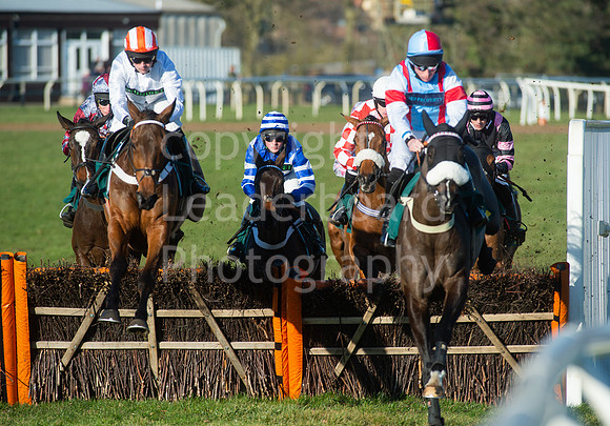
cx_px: 311
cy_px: 210
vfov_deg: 4.5
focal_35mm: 314
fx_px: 5402
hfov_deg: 6.5
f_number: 7.1
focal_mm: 300
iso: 400
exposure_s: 1/2500
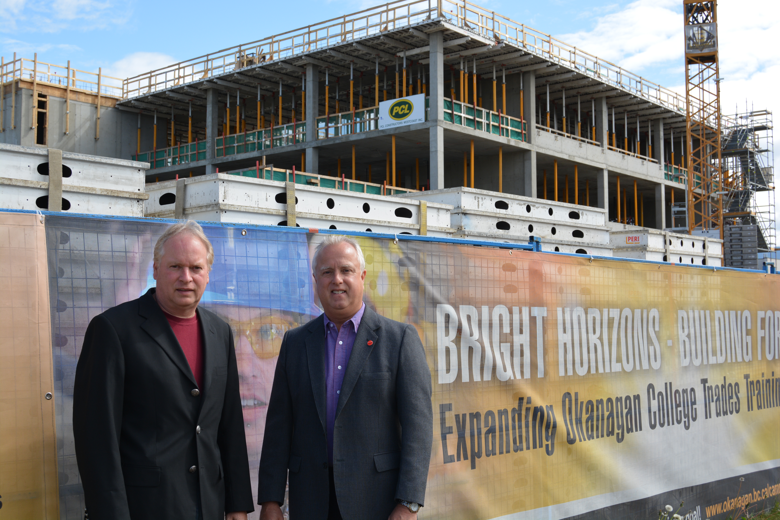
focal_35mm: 42
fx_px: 910
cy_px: 260
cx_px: 390
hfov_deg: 46.4
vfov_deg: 31.9
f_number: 8
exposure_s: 1/250
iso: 180
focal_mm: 28
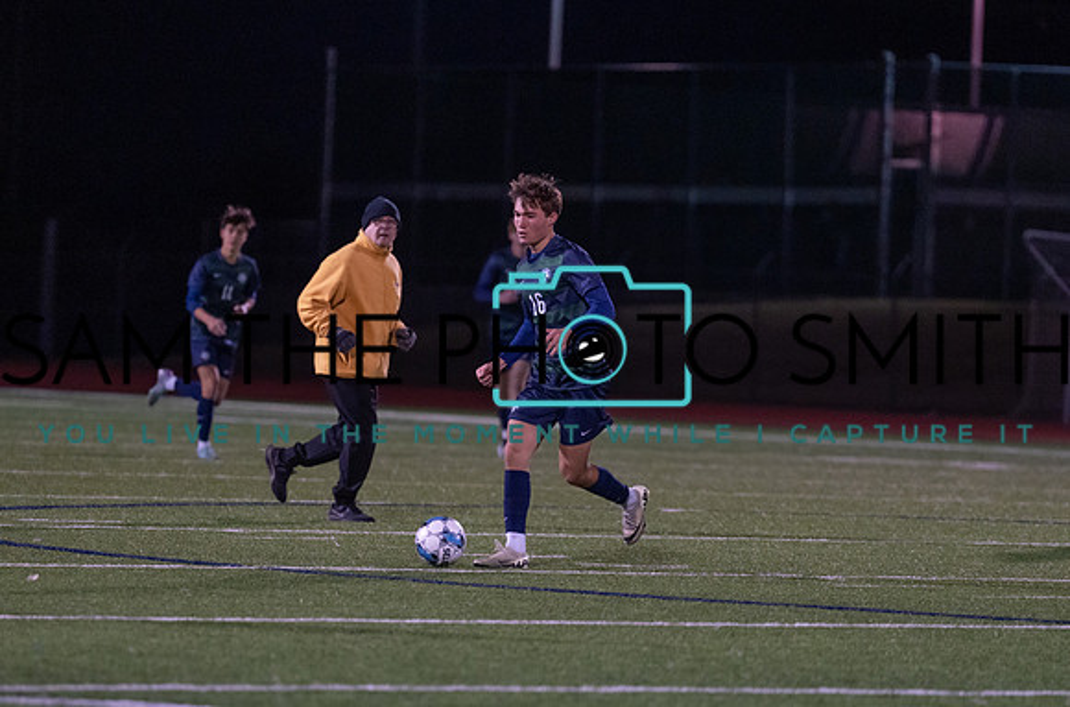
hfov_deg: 6.7
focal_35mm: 307
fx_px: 9109
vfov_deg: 4.4
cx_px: 521
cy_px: 475
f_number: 2.8
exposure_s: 1/1000
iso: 2500
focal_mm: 200
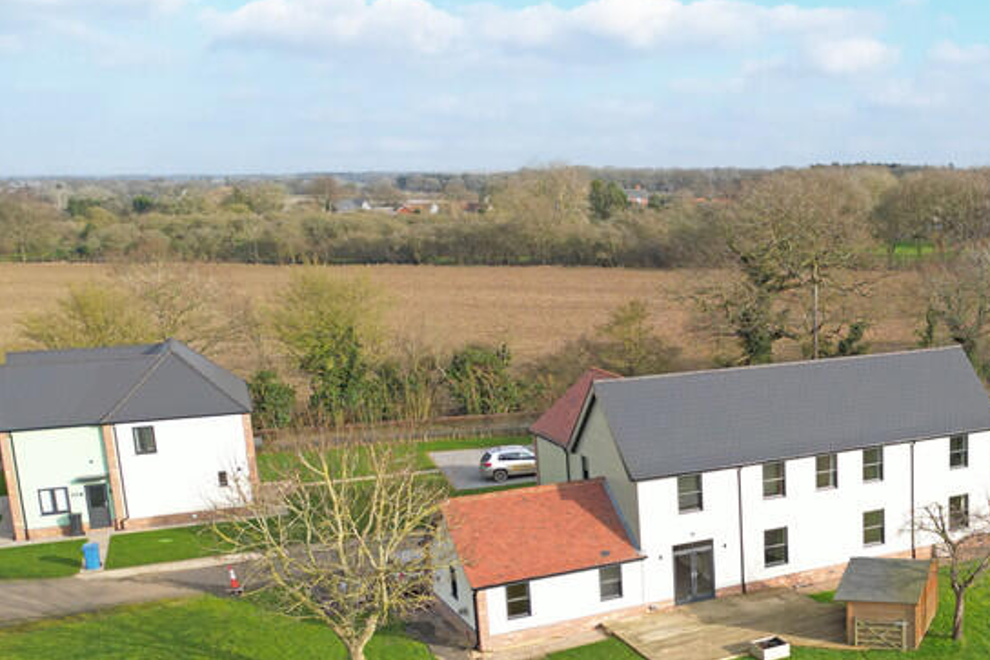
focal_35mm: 47
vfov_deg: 28.4
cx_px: 915
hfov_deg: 38.6
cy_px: 471
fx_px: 1293
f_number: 1.7
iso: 120
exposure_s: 1/1000
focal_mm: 6.72
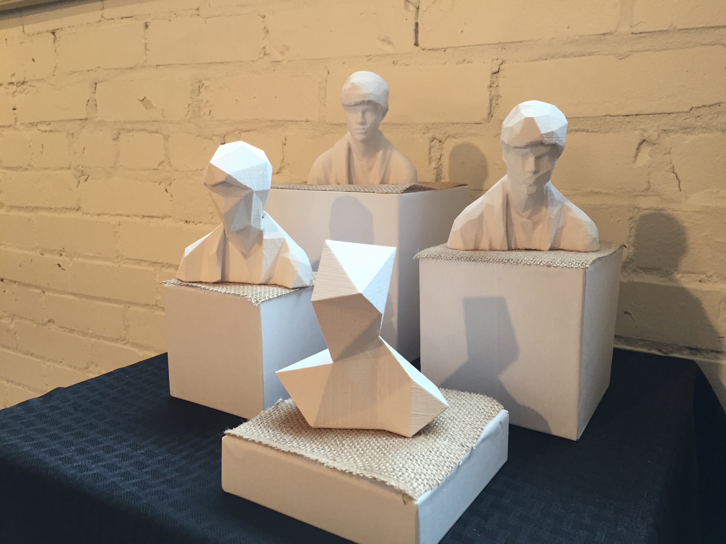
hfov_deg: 61.7
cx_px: 363
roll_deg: -1.4
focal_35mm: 29
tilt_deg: -11.3
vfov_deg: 48.2
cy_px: 272
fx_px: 608
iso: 50
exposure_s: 1/30
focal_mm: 4.15
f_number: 2.2
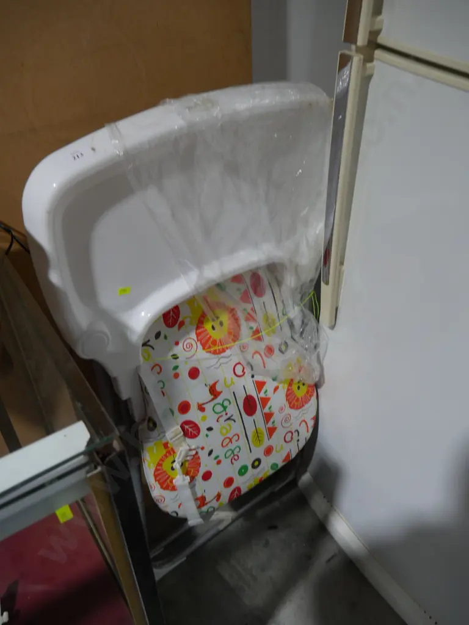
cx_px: 234
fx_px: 506
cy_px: 312
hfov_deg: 49.7
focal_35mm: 28
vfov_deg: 63.4
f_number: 3.5
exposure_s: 1/80
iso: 200
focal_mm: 14
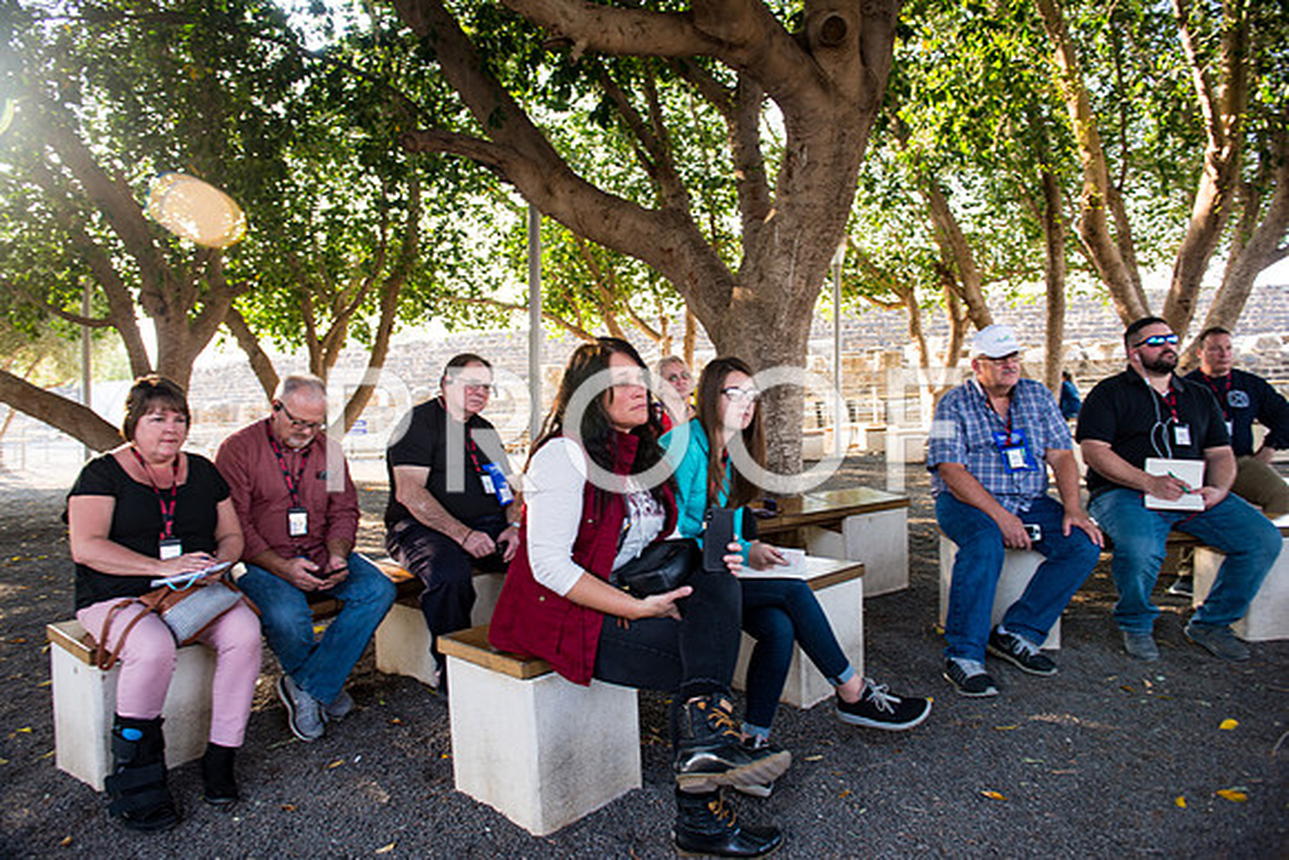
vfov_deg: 53.2
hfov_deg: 73.7
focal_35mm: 24
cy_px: 430
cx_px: 644
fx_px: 859
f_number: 2.8
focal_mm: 24
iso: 100
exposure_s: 1/40
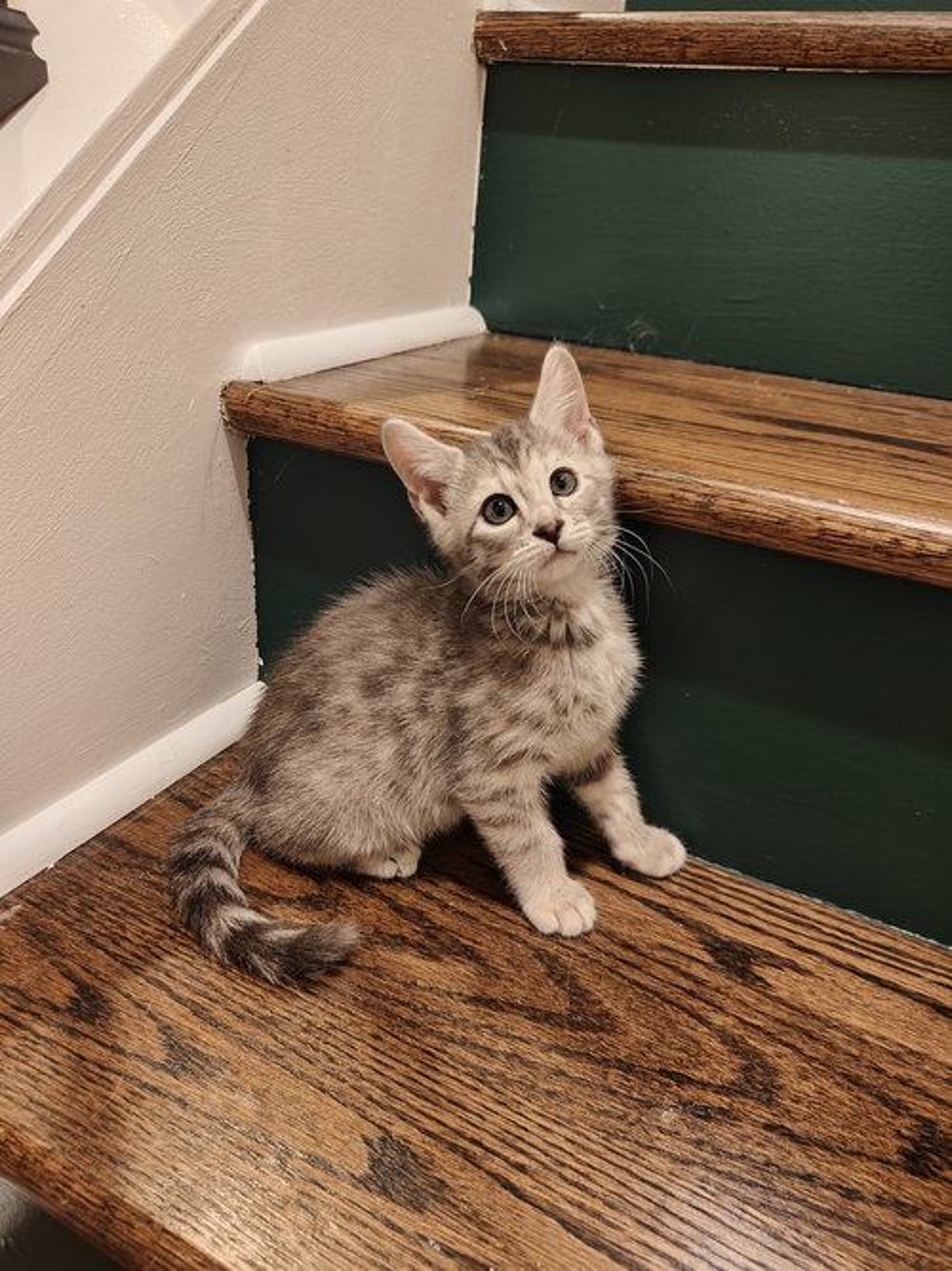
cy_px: 636
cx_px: 476
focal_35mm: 24
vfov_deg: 71.6
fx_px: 880
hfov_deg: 56.8
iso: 320
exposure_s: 1/20
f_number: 1.8
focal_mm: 5.59
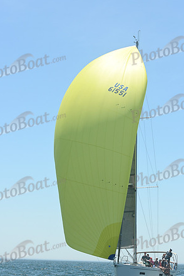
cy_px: 148
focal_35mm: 92
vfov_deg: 22.1
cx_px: 99
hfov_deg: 14.9
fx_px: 705
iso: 320
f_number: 7.1
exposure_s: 1/1000
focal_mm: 70
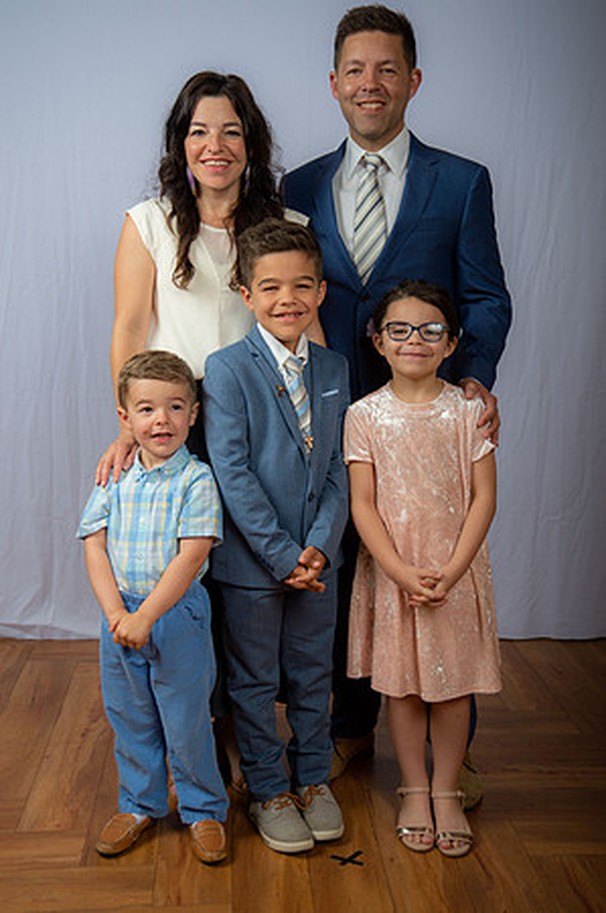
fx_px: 1215
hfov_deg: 28.0
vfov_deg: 41.2
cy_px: 456
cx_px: 303
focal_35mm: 48
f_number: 6.3
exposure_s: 1/200
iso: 250
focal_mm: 48
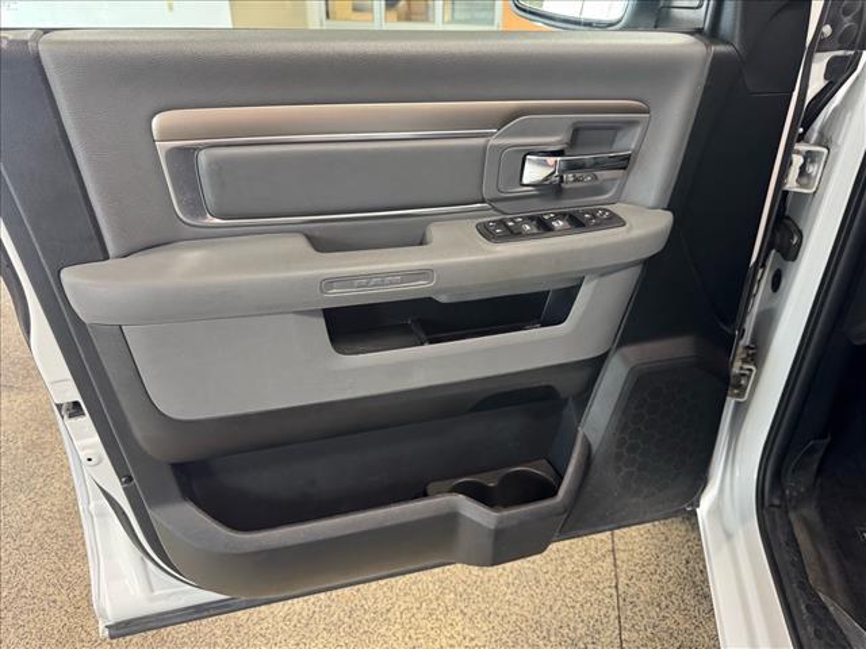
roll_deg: -1.0
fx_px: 600
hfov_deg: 71.6
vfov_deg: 56.8
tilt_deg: -32.0
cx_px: 433
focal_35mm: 24
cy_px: 324
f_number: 1.78
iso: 400
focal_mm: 6.76
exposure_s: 1/60
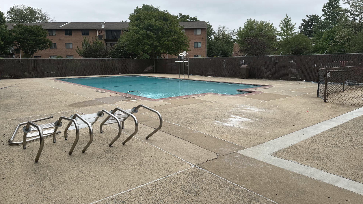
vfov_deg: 42.8
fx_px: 260
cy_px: 86
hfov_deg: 69.8
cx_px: 177
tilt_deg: -4.9
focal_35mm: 27
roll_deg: +1.2
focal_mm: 6.76
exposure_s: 1/4167
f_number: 1.78
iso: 80
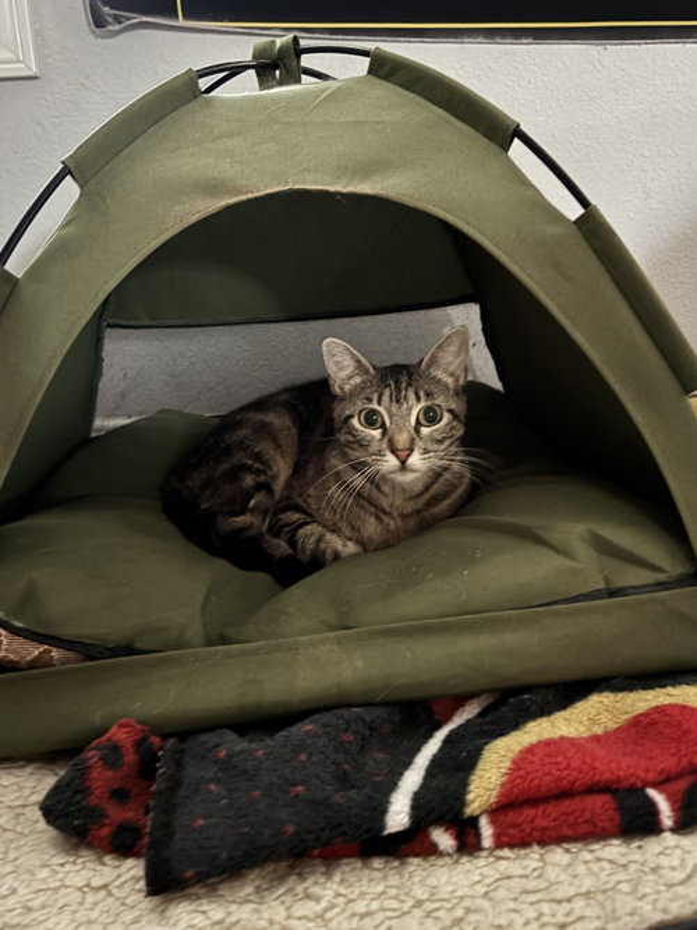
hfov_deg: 53.0
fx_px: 698
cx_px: 348
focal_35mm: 26
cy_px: 465
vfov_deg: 67.3
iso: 1000
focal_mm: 5.96
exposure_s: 1/9
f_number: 1.6
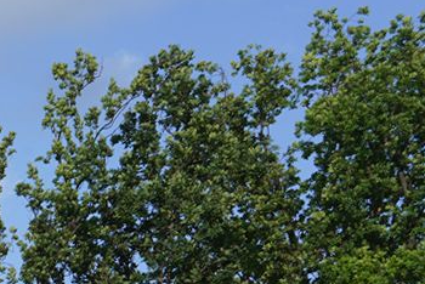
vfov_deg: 9.1
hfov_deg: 11.1
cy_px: 669
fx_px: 1619
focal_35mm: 137
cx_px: -750
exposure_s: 1/100
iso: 100
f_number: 13
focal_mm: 24
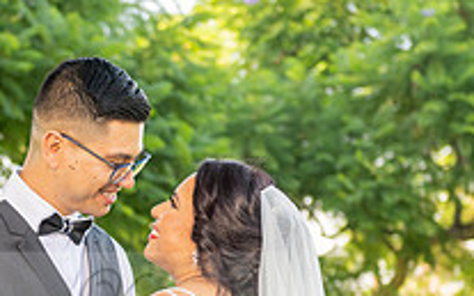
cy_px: 306
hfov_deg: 13.3
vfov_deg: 8.3
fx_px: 2026
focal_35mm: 157
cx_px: 92
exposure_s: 1/200
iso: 200
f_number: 3.5
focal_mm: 55
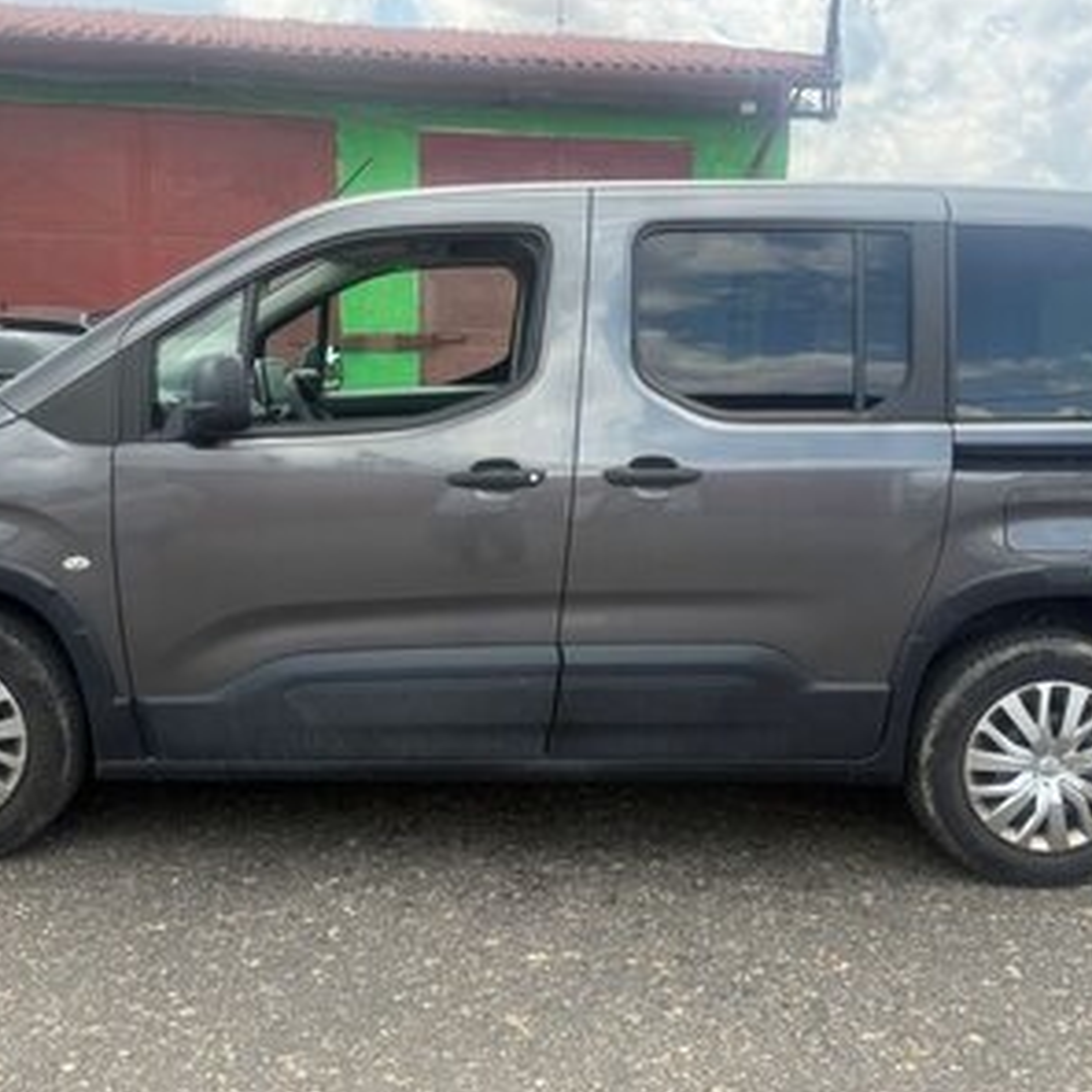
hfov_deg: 47.2
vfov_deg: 47.1
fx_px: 1249
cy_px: 483
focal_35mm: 35
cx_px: 505
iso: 100
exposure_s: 1/1410
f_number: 1.78
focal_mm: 6.76
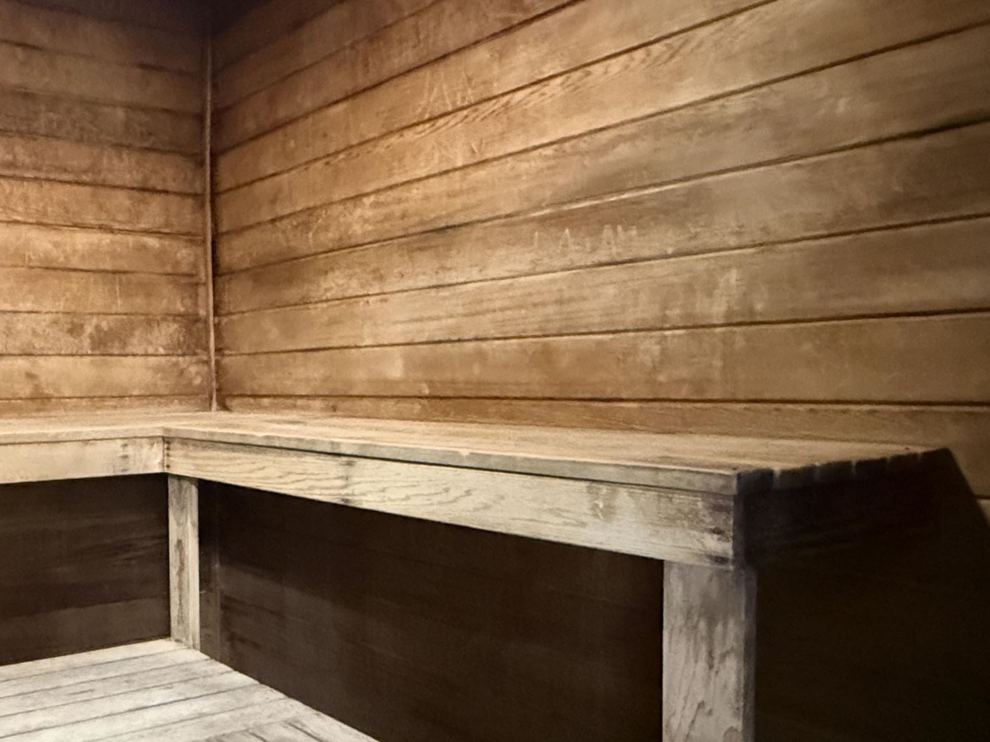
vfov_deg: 46.7
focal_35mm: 30
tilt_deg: -2.6
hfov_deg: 51.3
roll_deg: +0.9
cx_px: 61
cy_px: 422
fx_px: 858
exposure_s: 1/30
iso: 1250
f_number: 2.2
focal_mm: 2.22
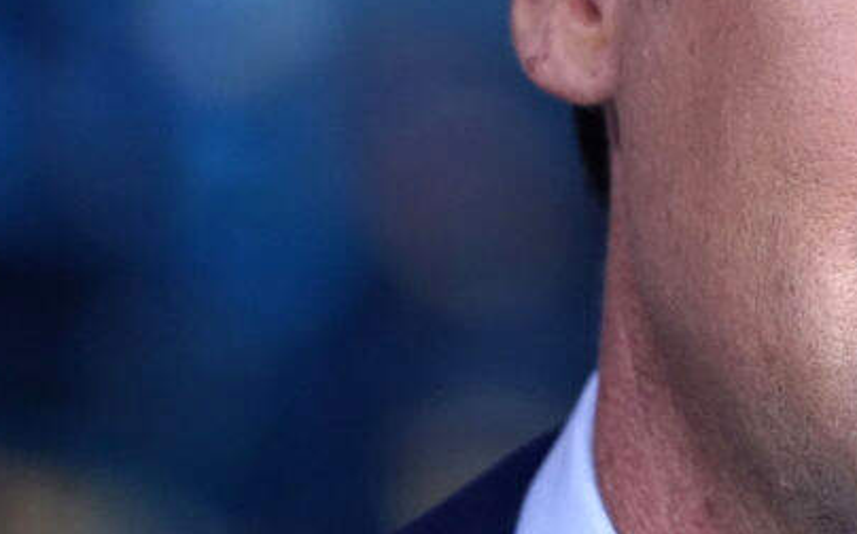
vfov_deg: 1.3
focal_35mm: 1034
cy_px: 54
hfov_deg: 2.0
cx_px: 889
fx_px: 24137
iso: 5000
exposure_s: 1/160
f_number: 5.6
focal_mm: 400
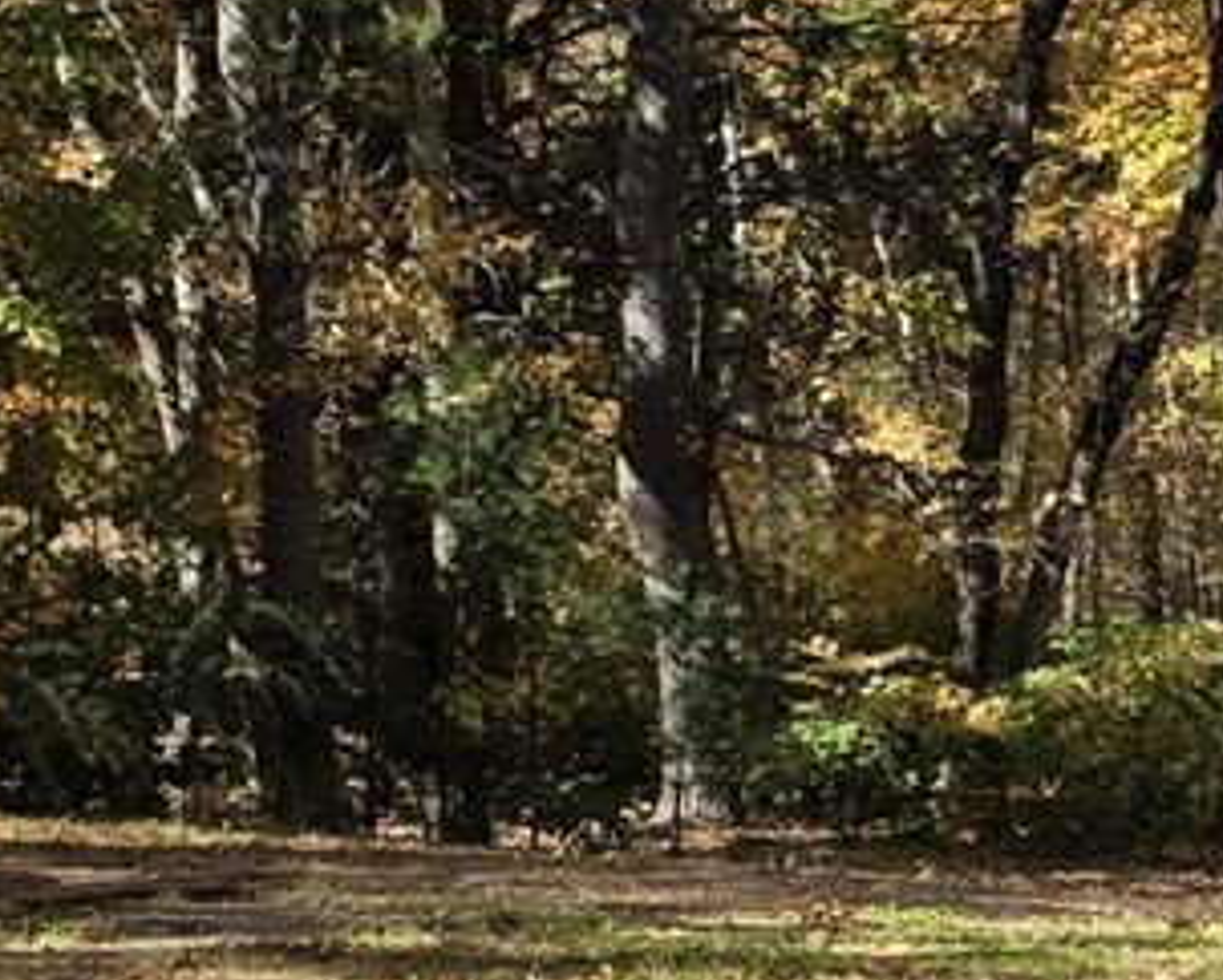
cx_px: 2102
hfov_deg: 11.8
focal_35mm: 152
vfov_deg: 10.0
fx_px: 5505
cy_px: 1207
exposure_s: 1/1614
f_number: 1.7
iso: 80
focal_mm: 6.3
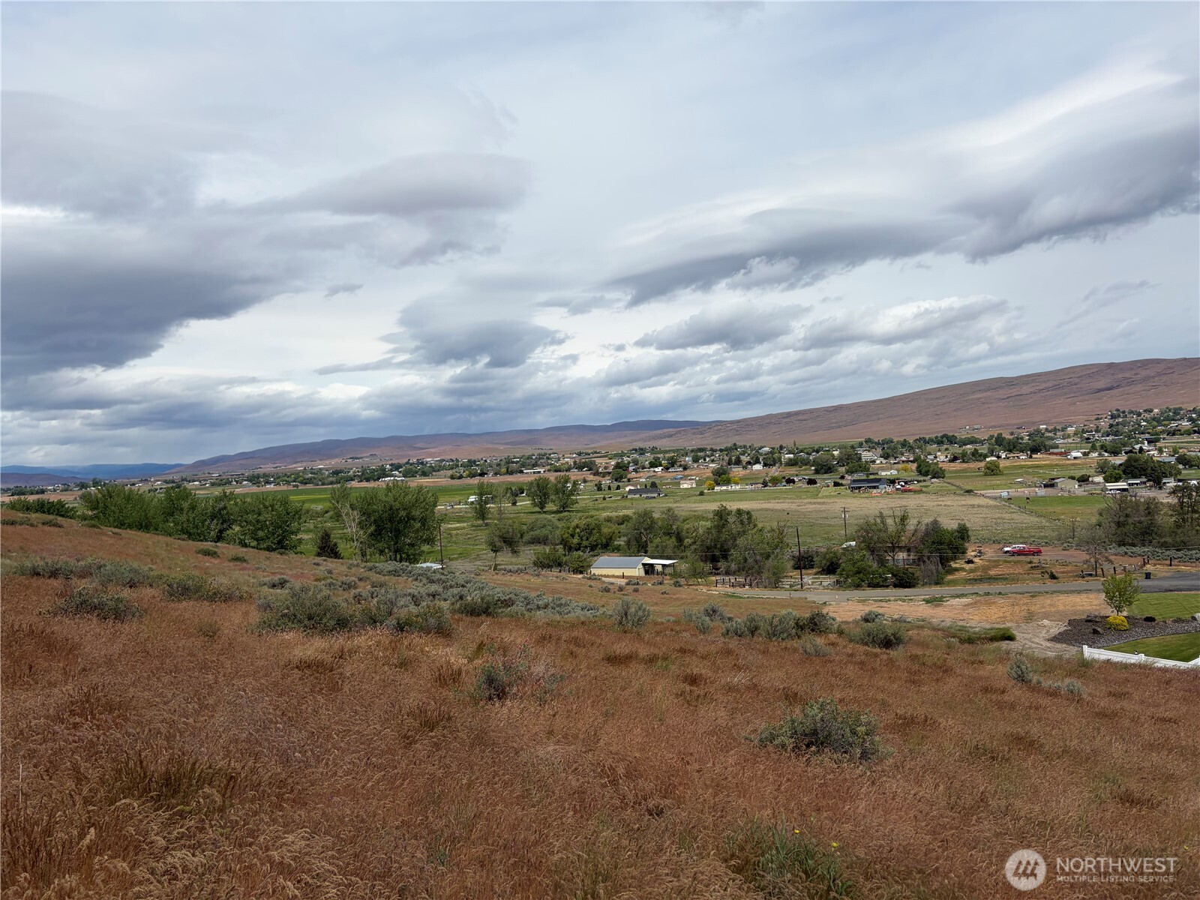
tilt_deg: +1.8
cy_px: 450
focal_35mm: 26
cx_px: 600
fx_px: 901
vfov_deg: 53.1
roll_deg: +3.7
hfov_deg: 67.3
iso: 50
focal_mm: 5.96
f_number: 1.6
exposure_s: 1/7813
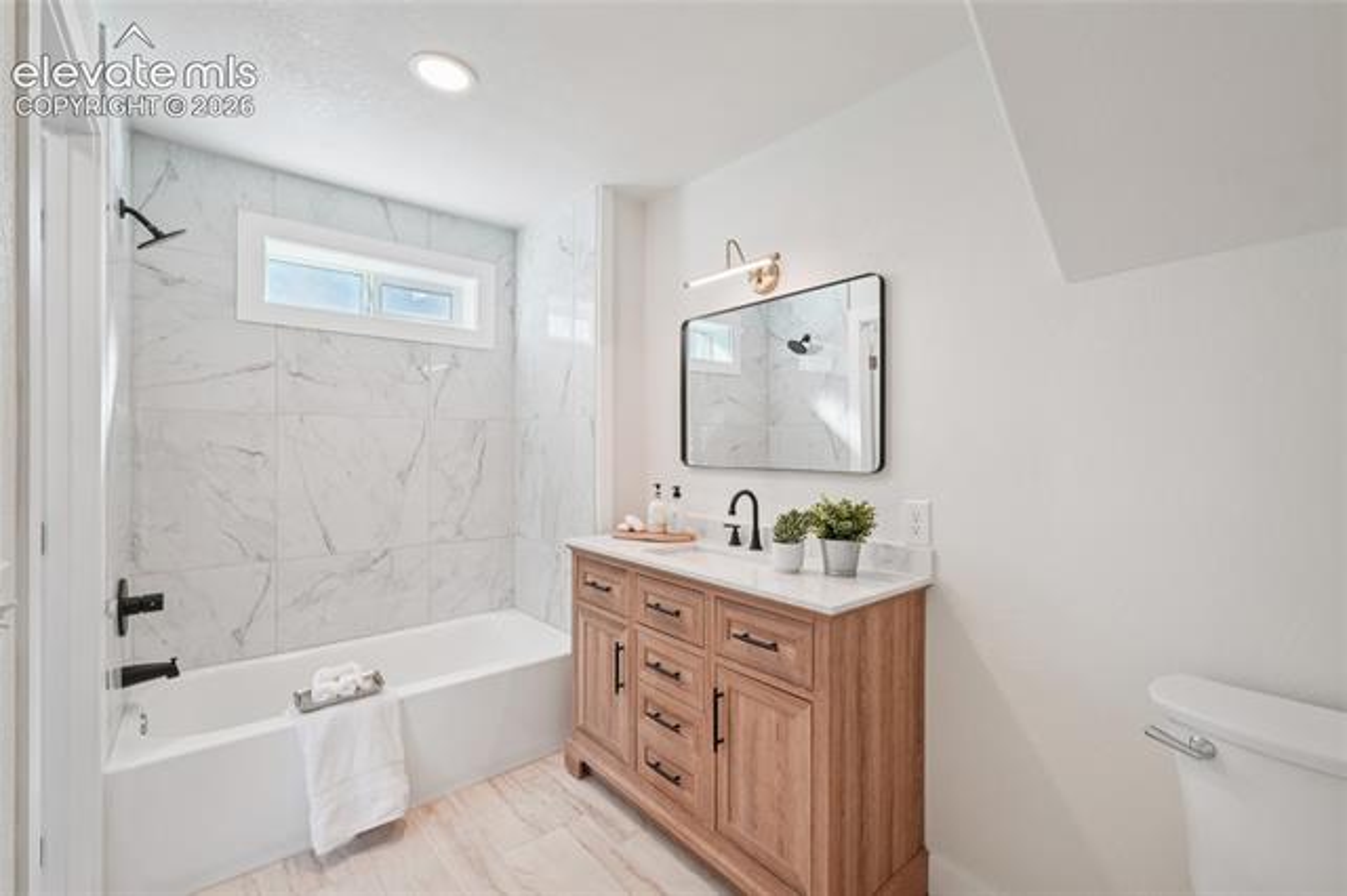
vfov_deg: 77.3
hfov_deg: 100.4
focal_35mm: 15
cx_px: 674
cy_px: 448
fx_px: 561
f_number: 8
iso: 800
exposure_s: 1/40
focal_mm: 10
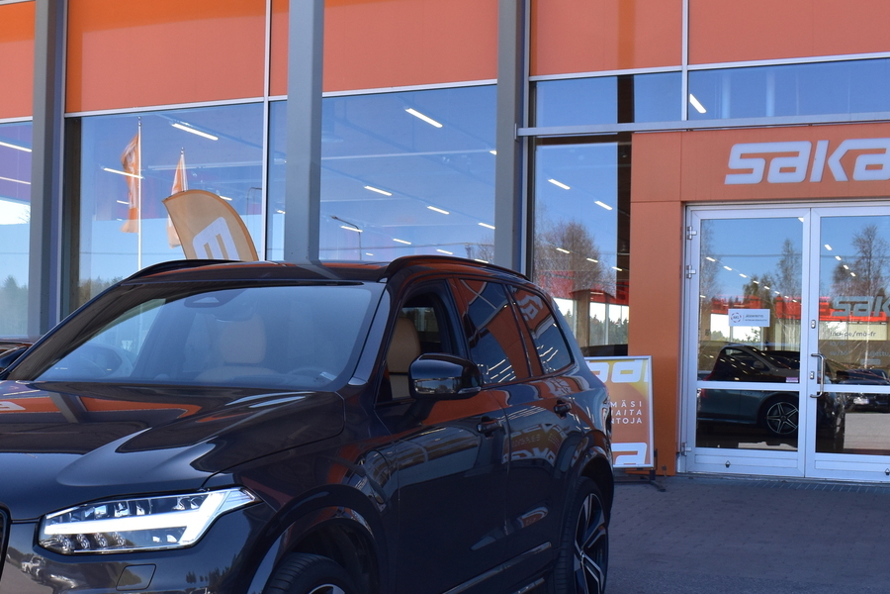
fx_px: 1335
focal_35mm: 54
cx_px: 222
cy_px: 379
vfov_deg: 25.0
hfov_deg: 36.0
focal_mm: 20
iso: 400
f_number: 9.5
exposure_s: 1/250
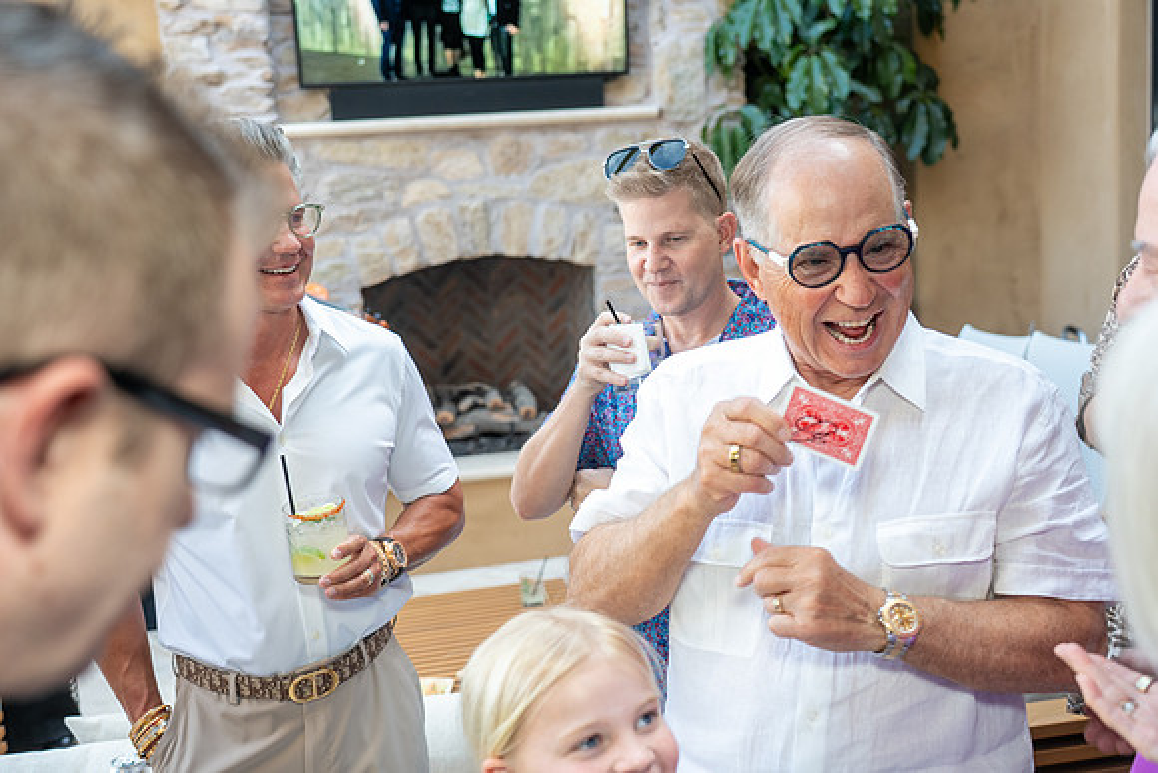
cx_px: 579
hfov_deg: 48.4
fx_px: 1287
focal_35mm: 40
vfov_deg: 33.4
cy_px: 386
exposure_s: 1/200
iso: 400
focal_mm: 40
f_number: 4
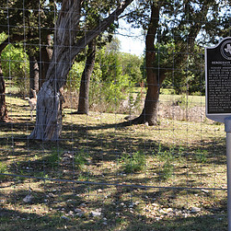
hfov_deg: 30.2
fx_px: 400
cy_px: 117
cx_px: 225
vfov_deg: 32.2
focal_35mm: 53
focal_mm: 18
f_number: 6.3
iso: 200
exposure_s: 1/160
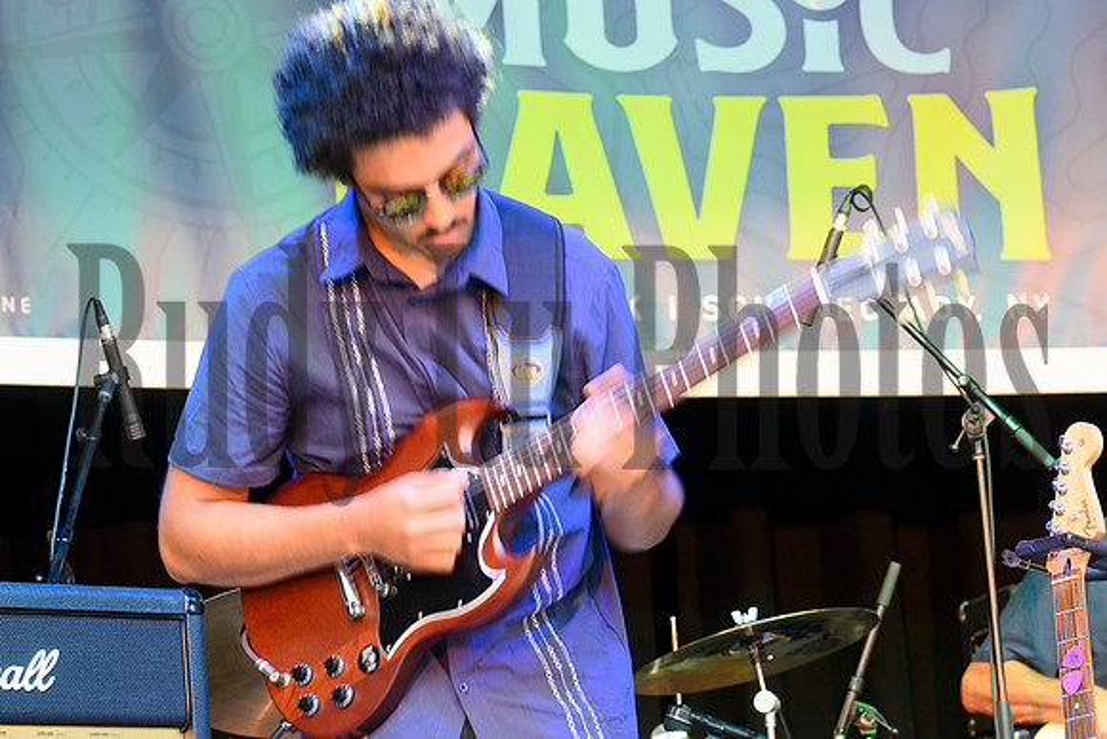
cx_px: 554
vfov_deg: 9.9
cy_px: 370
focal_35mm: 138
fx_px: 4244
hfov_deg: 14.9
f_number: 8
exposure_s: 1/15
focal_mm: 92
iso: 1000
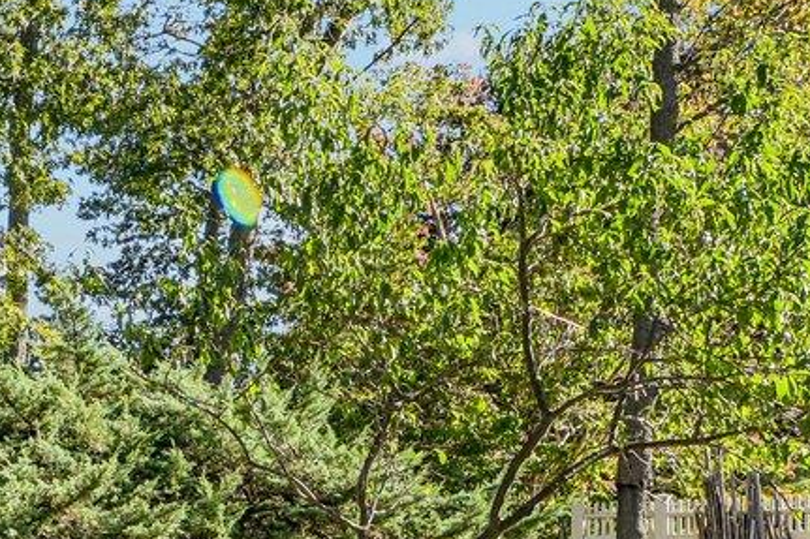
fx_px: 1709
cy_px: 562
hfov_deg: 21.0
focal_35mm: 76
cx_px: -521
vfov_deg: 17.4
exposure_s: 1/200
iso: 160
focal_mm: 16
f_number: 9
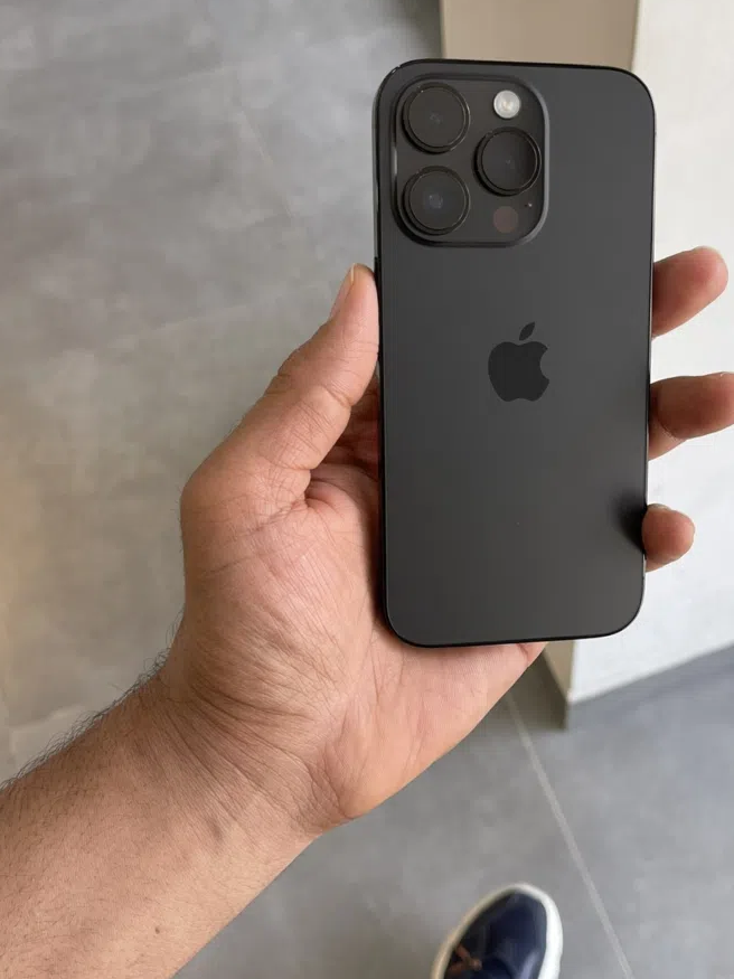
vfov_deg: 47.9
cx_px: 488
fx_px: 1103
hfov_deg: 36.4
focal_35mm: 39
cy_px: 481
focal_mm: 5.1
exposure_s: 1/121
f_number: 1.6
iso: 40
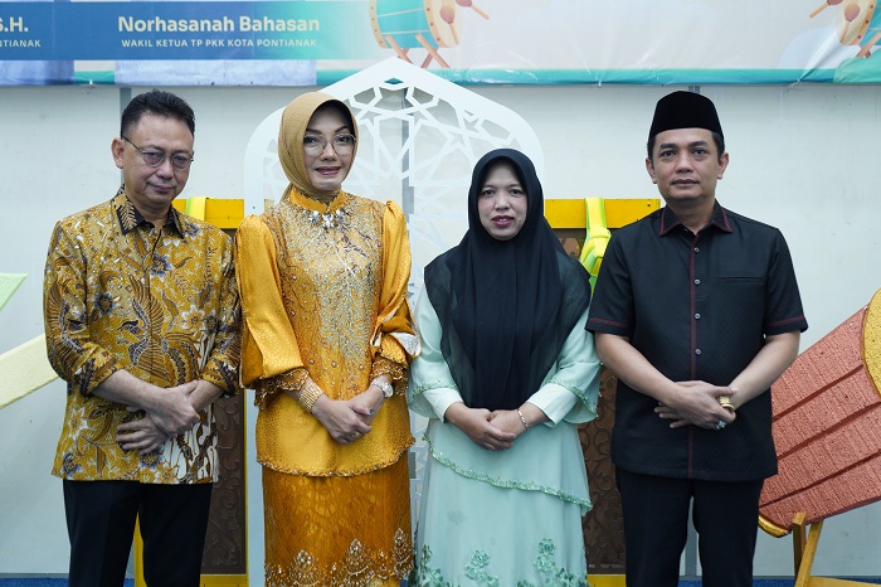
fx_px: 1199
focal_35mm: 49
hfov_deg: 40.4
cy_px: 294
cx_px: 440
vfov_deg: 27.5
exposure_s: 1/100
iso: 1250
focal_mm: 49
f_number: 2.8
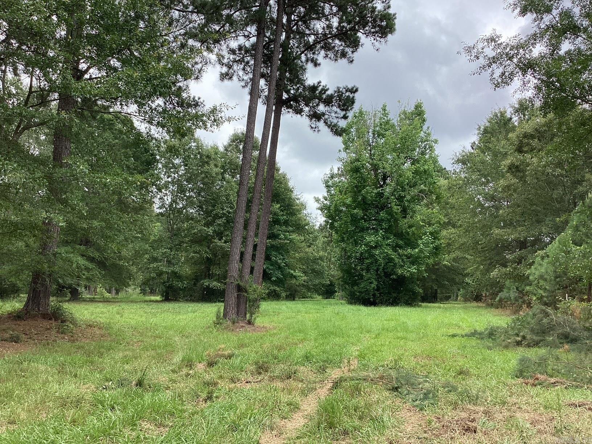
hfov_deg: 58.4
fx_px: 530
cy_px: 222
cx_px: 296
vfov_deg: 45.4
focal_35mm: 31
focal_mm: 3.3
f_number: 2.4
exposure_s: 1/525
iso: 25
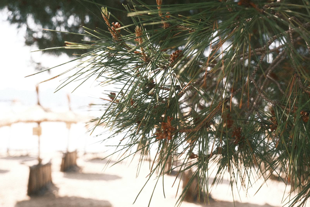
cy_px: 104
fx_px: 336
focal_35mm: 39
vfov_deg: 34.2
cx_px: 155
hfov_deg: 49.5
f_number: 5.6
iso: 160
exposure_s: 1/200
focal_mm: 26
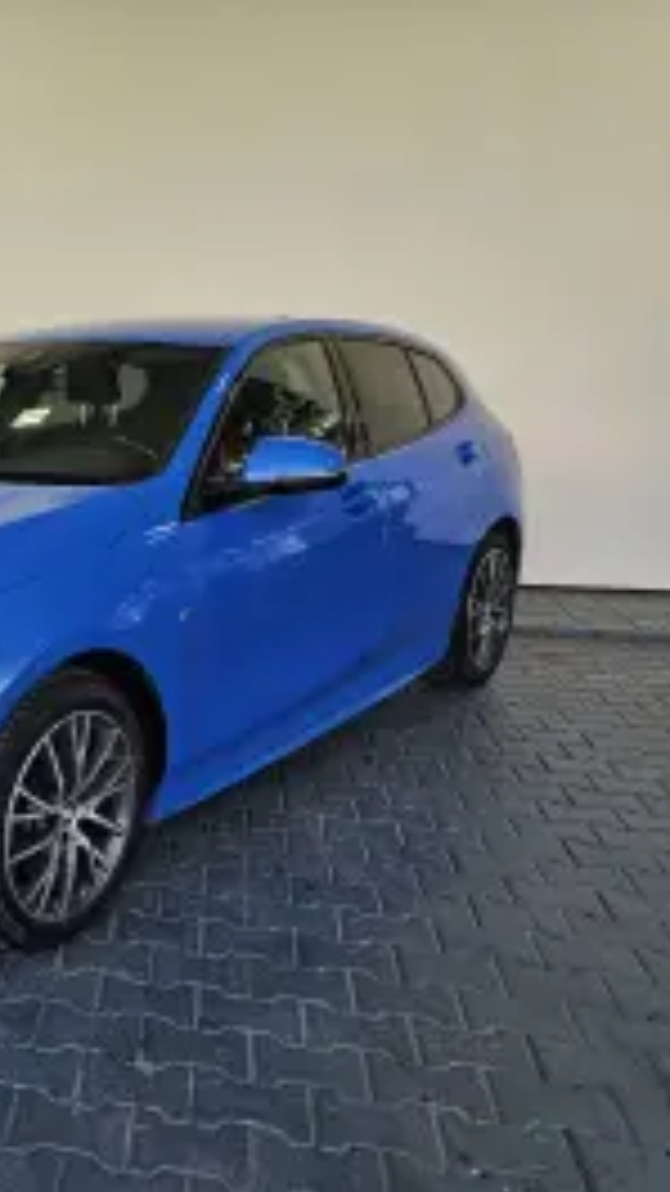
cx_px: -72
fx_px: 1074
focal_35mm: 34
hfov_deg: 30.8
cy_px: 598
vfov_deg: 58.0
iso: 25
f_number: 1.7
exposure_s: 1/180
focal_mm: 6.3
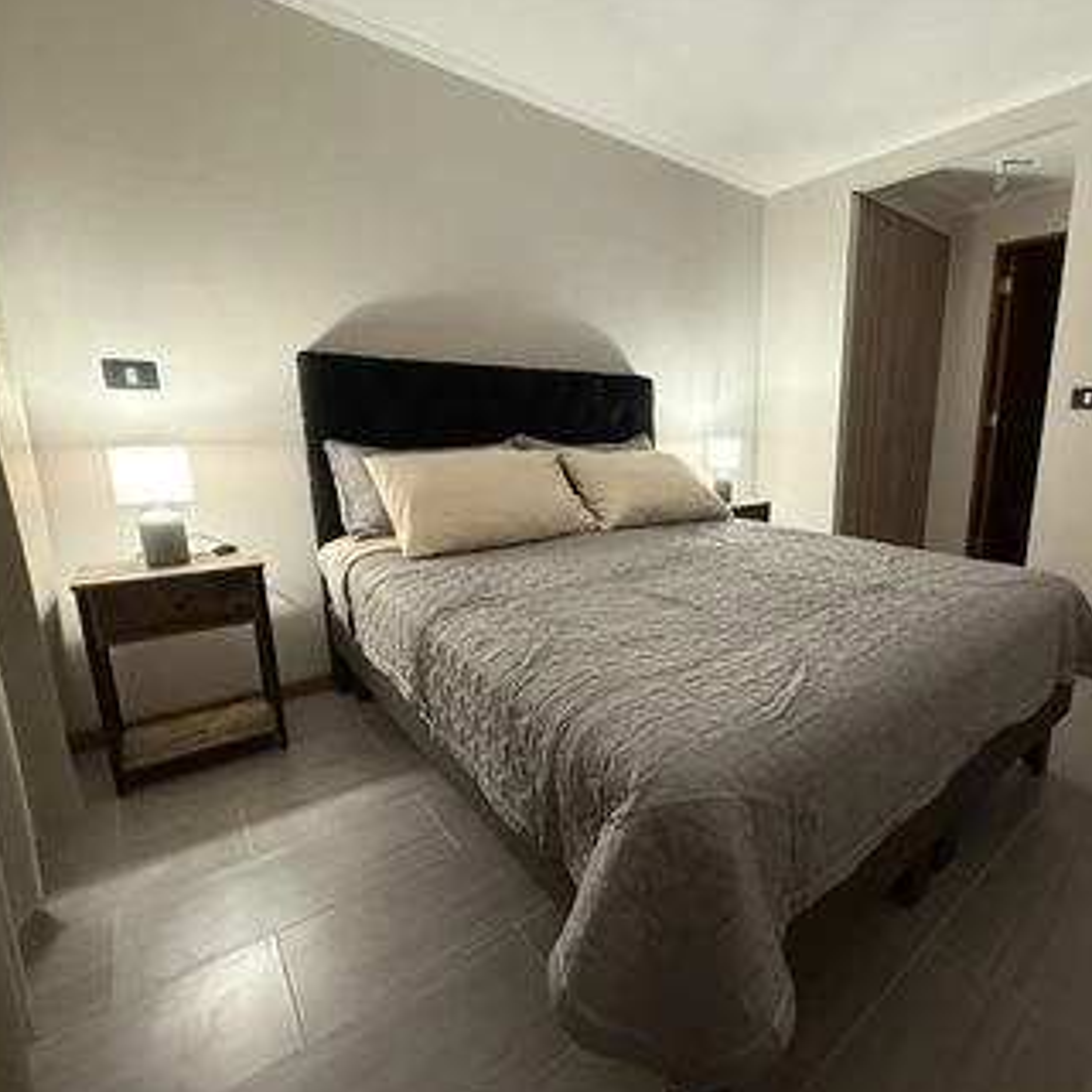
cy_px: 553
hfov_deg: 81.9
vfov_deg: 84.0
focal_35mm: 17
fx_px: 607
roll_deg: -0.2
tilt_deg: -11.8
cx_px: 703
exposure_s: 1/60
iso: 640
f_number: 2.2
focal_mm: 2.22
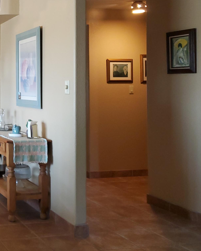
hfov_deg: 27.1
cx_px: -34
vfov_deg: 36.7
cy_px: 70
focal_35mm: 50
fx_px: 372
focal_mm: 4.3
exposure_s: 1/60
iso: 200
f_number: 1.5
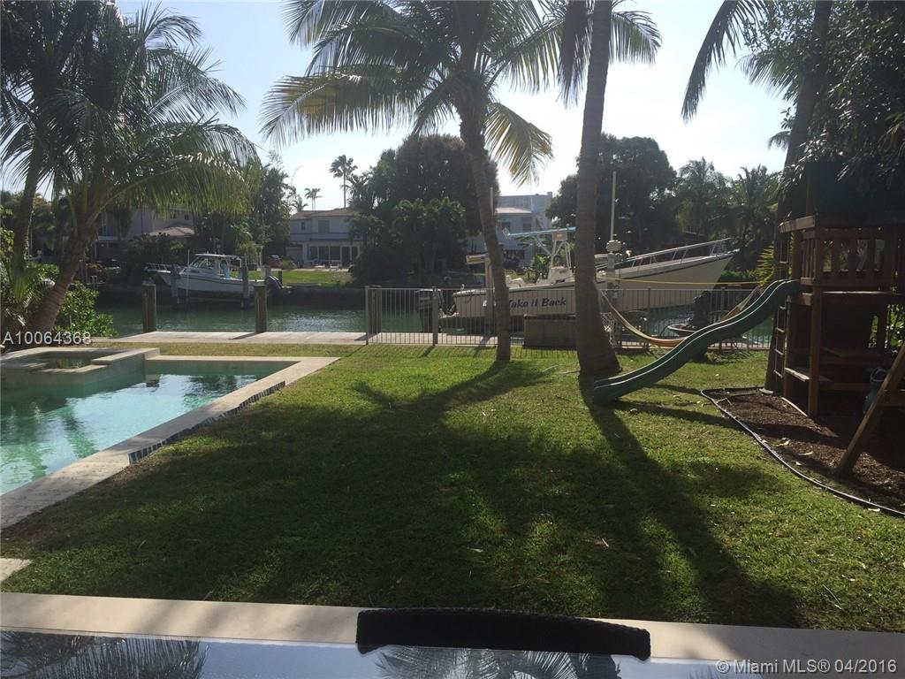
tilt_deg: -6.7
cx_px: 452
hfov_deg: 61.7
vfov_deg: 48.2
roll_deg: +0.3
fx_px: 758
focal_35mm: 29
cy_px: 340
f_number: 2.2
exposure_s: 1/2639
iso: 32
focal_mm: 4.15
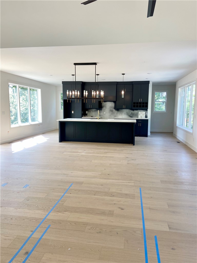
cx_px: 98
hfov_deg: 53.1
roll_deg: -1.2
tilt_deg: -6.0
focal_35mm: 26
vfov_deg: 67.3
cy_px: 132
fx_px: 197
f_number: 1.8
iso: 32
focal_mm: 4.25
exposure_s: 1/128
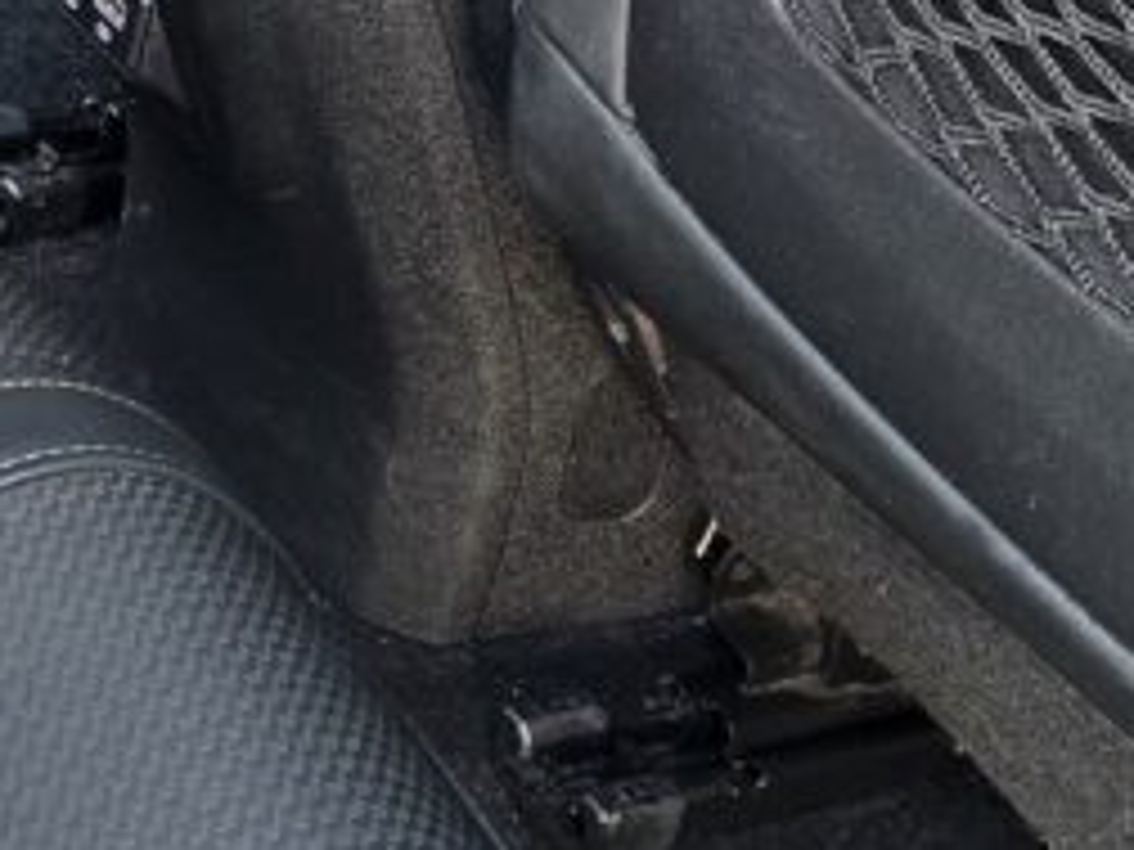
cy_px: -616
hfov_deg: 12.9
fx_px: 4783
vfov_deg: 9.7
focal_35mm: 146
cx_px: -477
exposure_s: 1/180
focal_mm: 6.5
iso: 100
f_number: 1.4
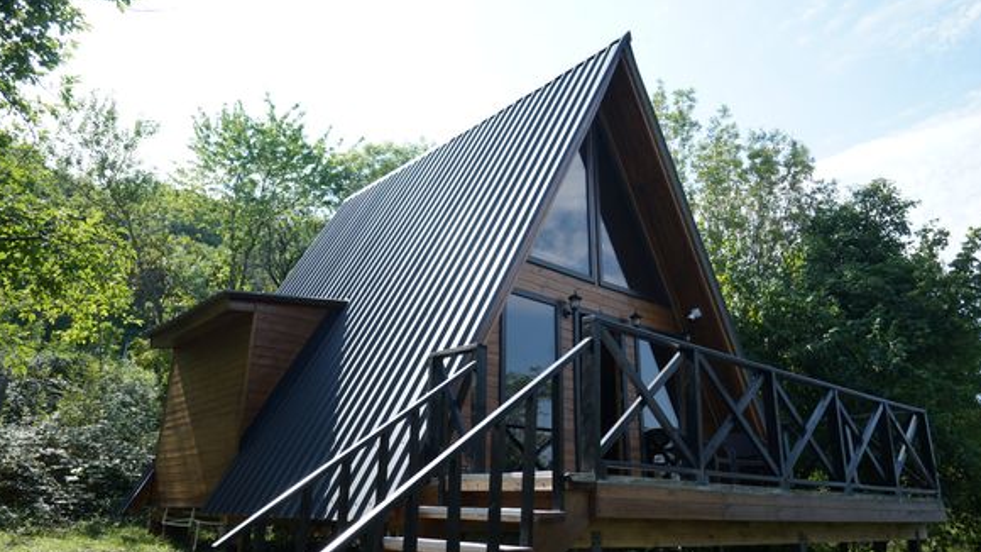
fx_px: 676
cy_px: 278
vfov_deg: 44.4
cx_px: 485
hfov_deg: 71.9
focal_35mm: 26
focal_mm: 24
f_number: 4.5
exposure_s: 1/320
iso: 100
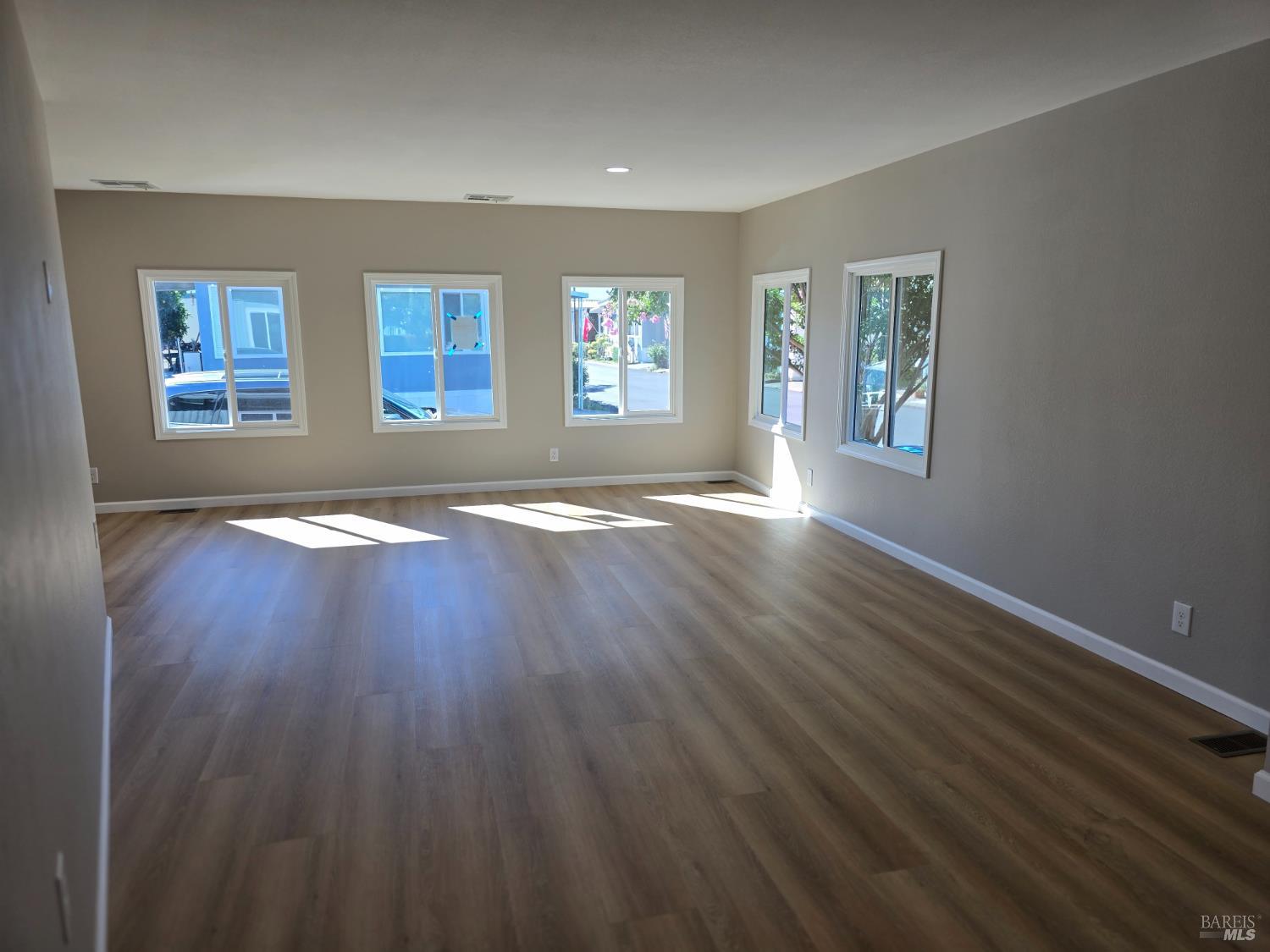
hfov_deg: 73.9
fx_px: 844
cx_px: 635
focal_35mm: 23
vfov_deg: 58.9
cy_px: 476
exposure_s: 1/120
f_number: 1.7
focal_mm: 6.3
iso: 20
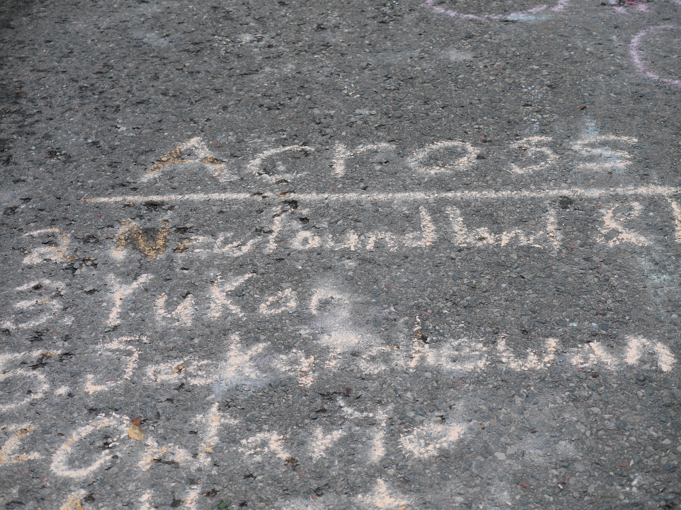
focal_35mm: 70
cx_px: 340
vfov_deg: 21.0
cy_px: 255
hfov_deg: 27.8
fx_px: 1377
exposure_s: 1/500
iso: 100
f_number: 5
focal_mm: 35
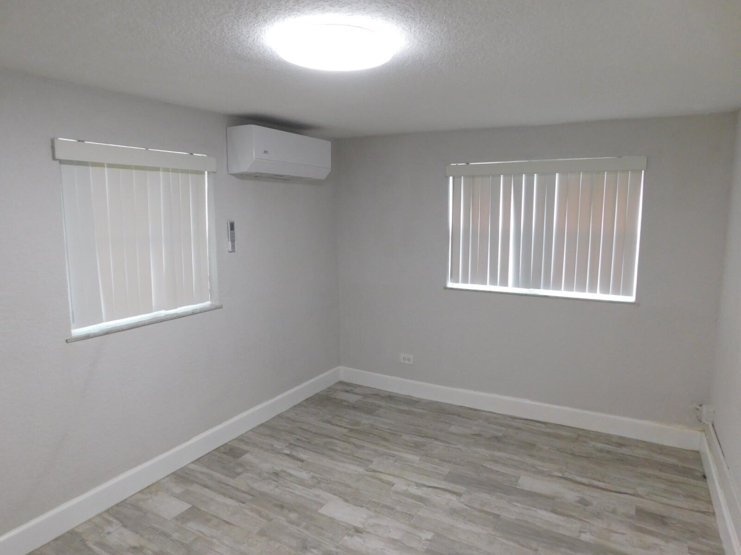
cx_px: 370
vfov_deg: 58.9
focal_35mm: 23
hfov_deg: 73.9
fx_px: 492
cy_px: 278
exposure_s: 1/30
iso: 220
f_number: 3
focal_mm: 4
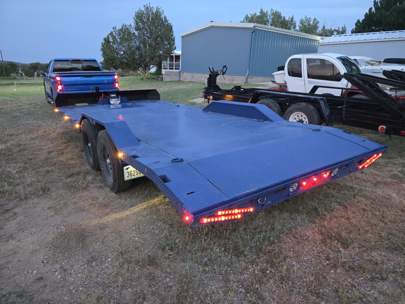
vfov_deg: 58.9
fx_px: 269
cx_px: 202
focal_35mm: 23
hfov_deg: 73.9
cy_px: 152
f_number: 1.7
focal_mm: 6.3
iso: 1000
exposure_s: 1/60
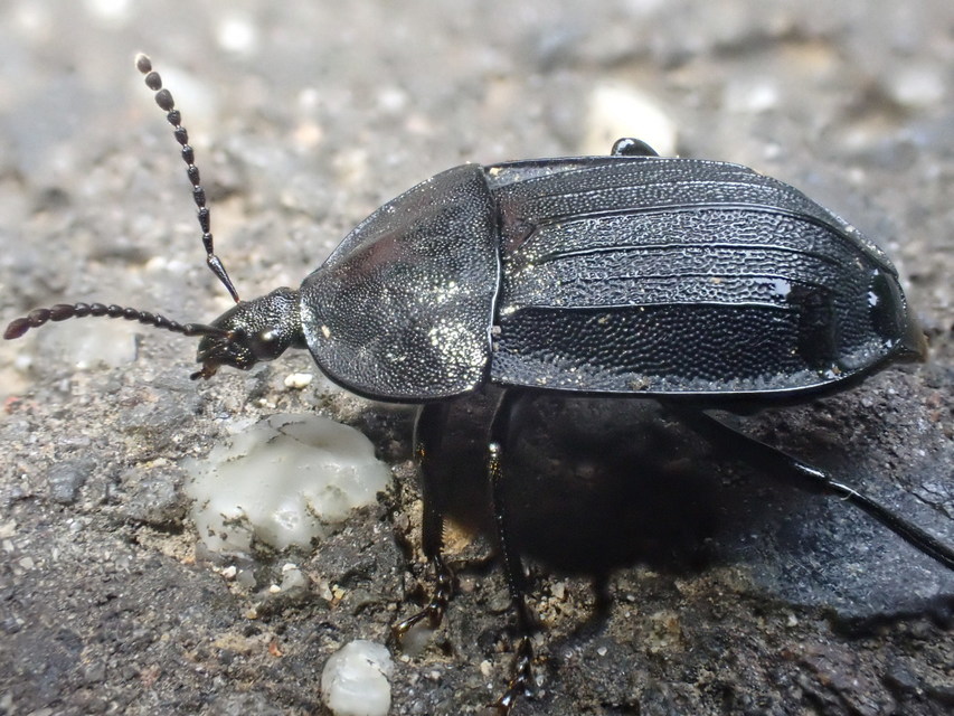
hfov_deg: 40.4
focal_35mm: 47
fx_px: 1295
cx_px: 477
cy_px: 358
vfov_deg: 30.9
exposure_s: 1/160
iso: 800
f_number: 4.5
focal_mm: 8.4
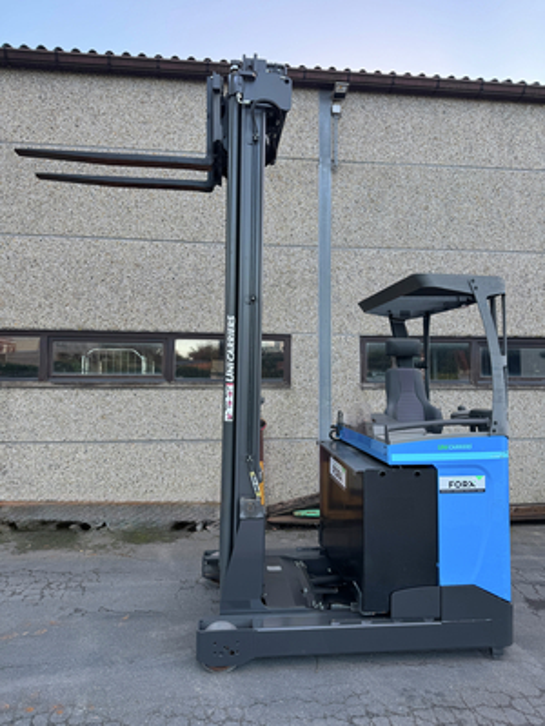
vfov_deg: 71.6
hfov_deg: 56.8
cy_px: 363
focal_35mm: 24
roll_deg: -0.1
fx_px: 504
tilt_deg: +3.3
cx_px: 272
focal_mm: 6.76
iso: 50
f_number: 1.78
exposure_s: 1/121
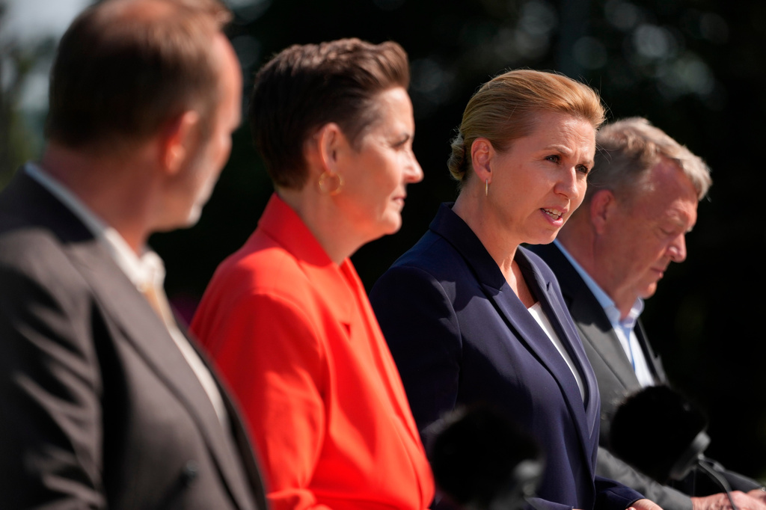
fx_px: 5360
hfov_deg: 8.2
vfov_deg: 5.4
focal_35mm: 252
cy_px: 255
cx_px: 383
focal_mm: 168
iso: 250
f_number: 2.8
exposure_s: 1/5000
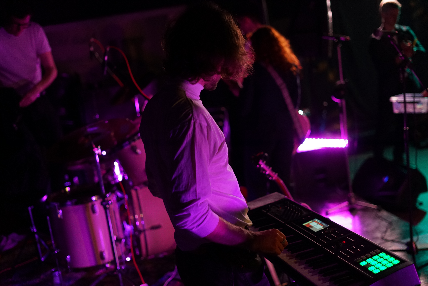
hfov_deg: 39.6
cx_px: 214
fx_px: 594
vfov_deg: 27.0
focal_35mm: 50
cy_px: 143
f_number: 2
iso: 1600
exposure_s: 1/100
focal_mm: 50
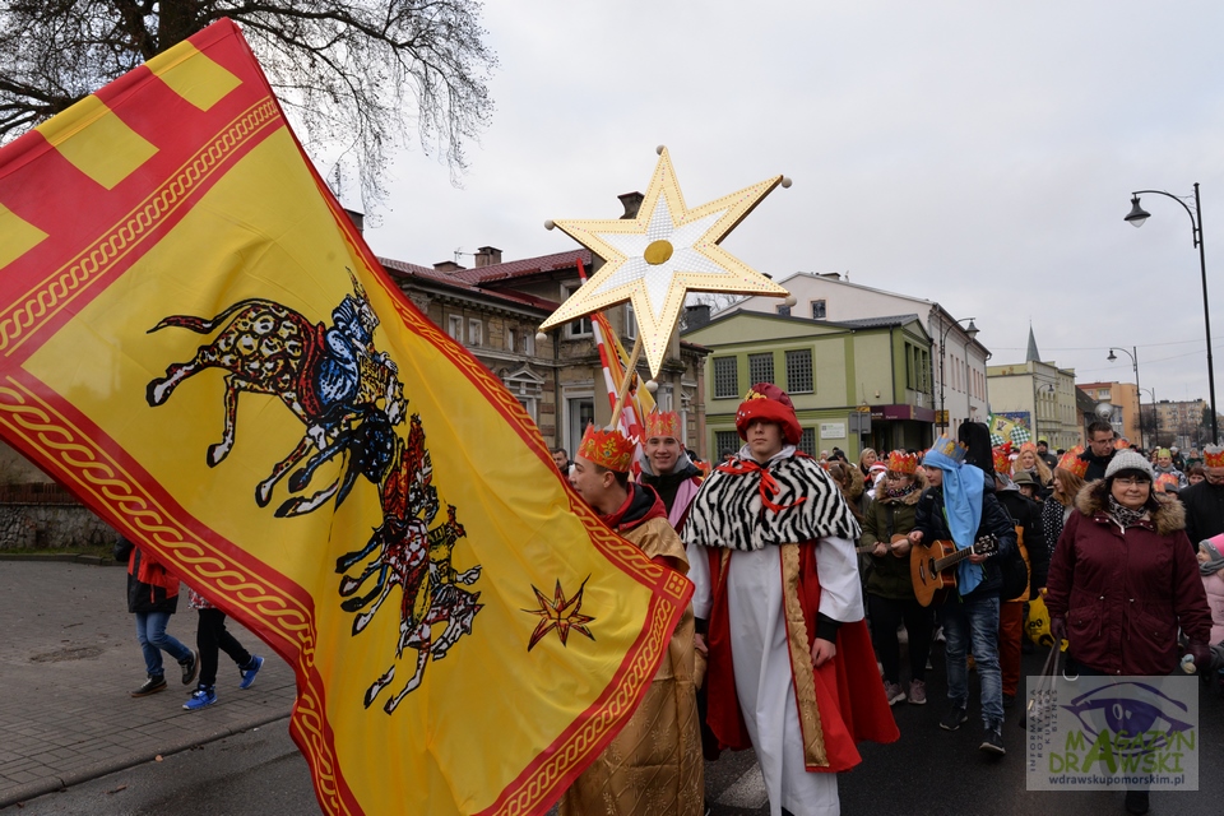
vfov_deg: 53.1
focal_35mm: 24
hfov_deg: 73.7
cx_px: 612
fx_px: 816
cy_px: 408
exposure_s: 1/400
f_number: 10
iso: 1250
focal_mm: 24
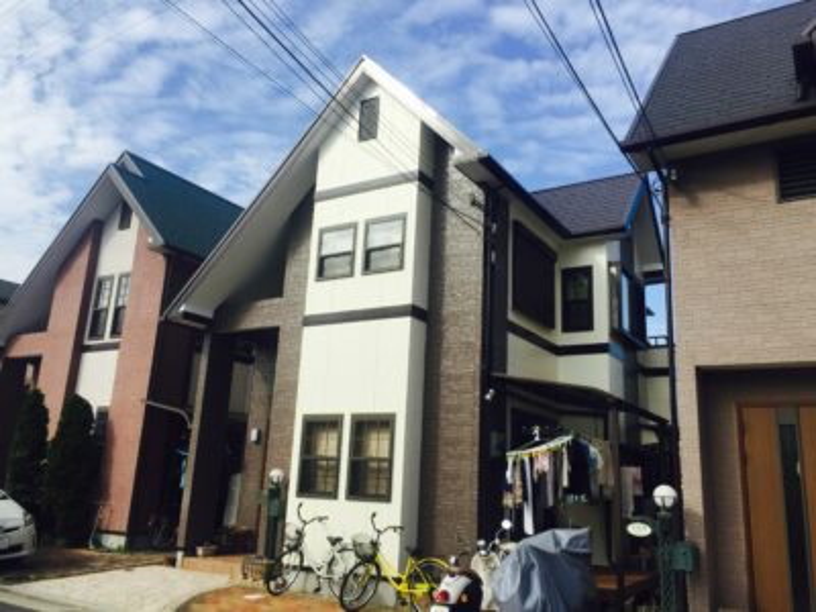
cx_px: 408
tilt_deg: +15.1
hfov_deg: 61.7
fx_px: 684
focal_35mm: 29
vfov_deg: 48.2
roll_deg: -3.8
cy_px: 306
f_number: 2.2
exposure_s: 1/1799
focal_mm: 4.15
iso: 32
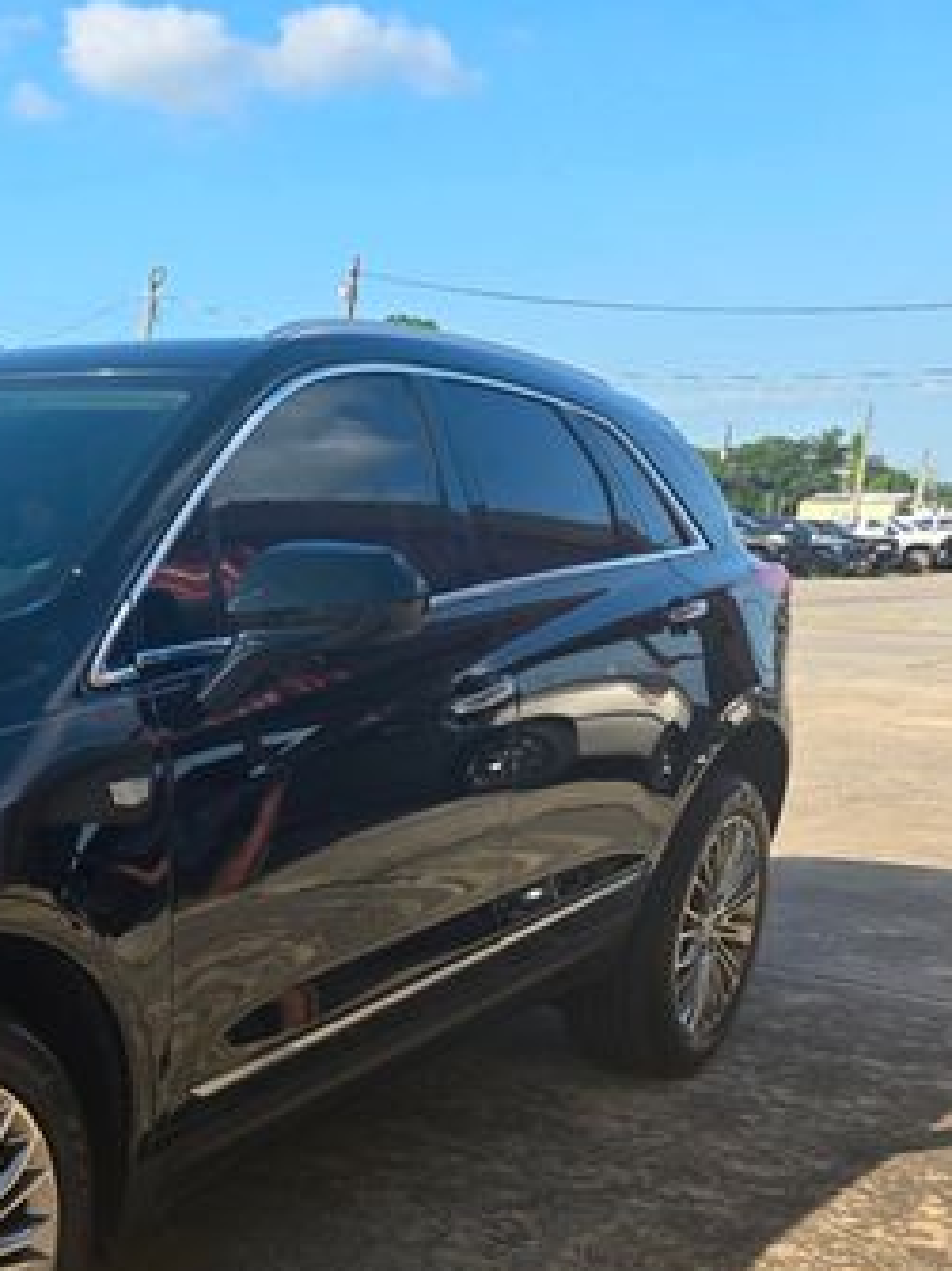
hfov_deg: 28.3
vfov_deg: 42.0
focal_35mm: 44
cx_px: -216
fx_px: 1614
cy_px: 903
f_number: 1.7
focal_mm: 6.3
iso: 12
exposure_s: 1/395
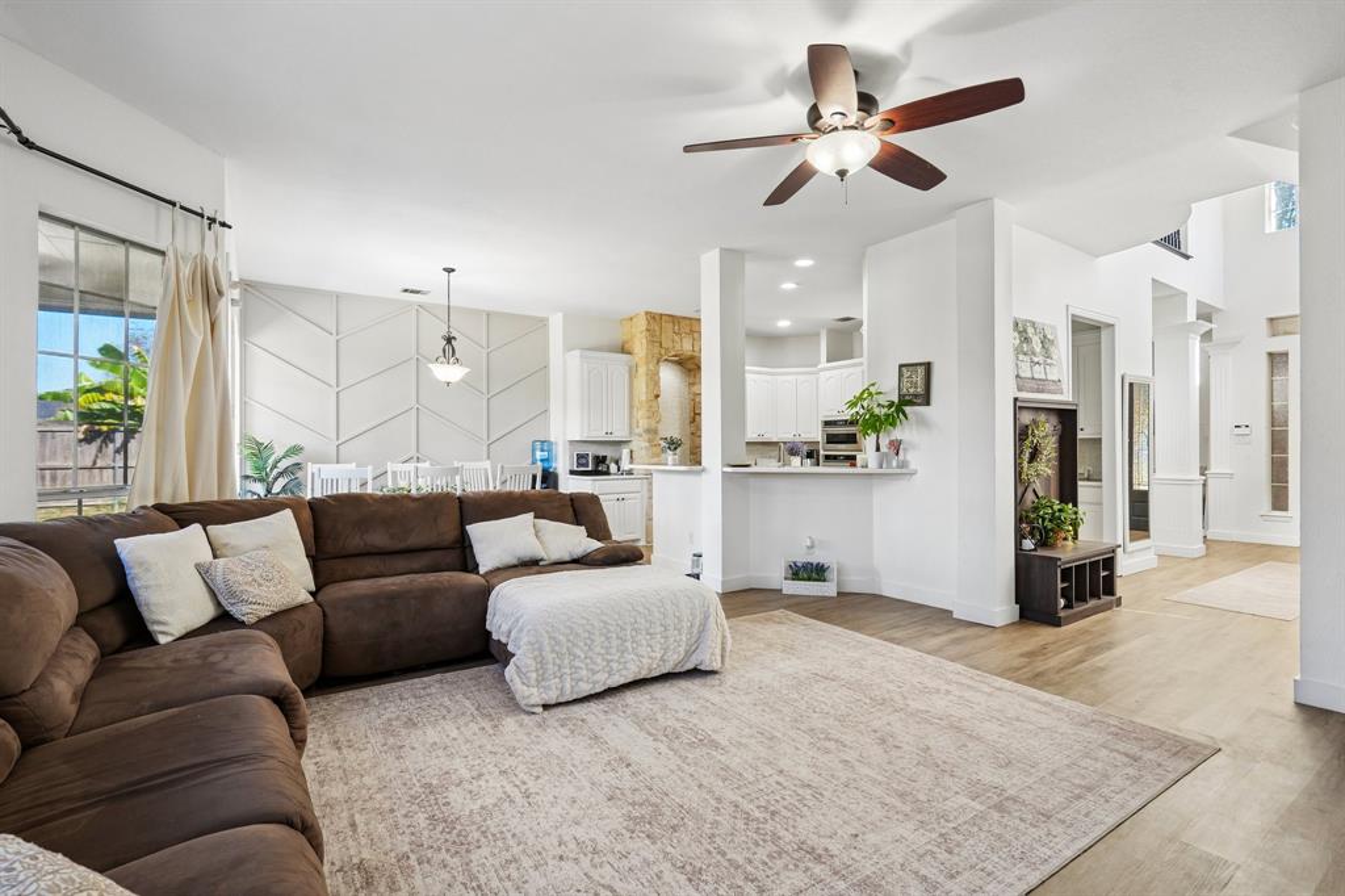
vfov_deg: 73.7
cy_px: 448
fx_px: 598
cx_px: 672
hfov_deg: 96.8
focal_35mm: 16
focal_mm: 16
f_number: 8
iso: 400
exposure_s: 1/15
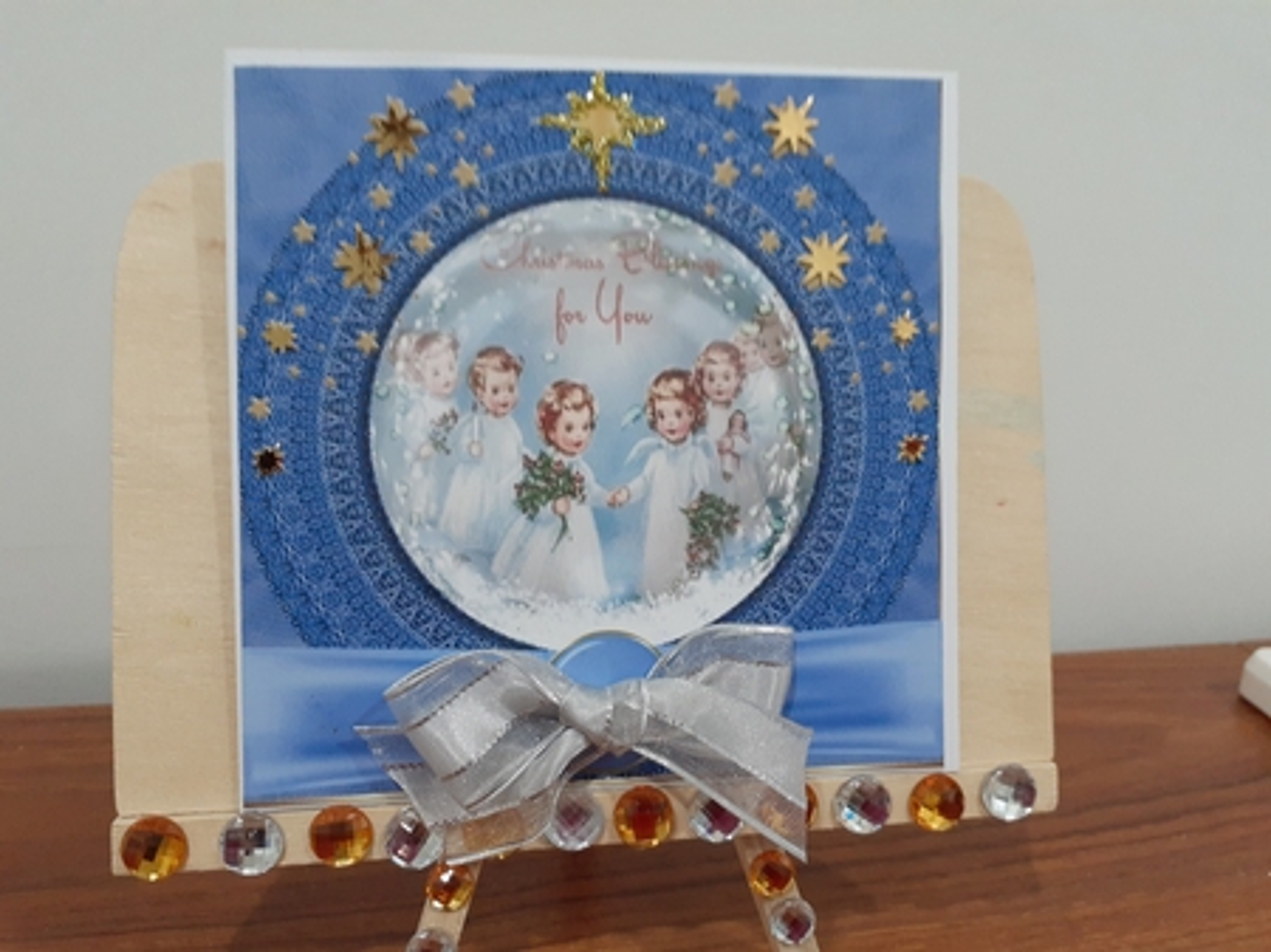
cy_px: 476
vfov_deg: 51.3
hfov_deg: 65.4
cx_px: 636
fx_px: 991
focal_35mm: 27
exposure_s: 1/50
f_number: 1.9
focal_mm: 3.6
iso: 250
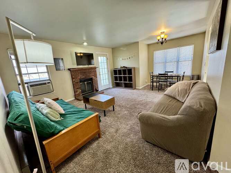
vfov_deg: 85.7
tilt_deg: -12.3
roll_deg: +4.5
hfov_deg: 102.1
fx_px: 93
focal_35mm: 14
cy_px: 86
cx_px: 116
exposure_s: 1/60
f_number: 2.2
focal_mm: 2.22
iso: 250
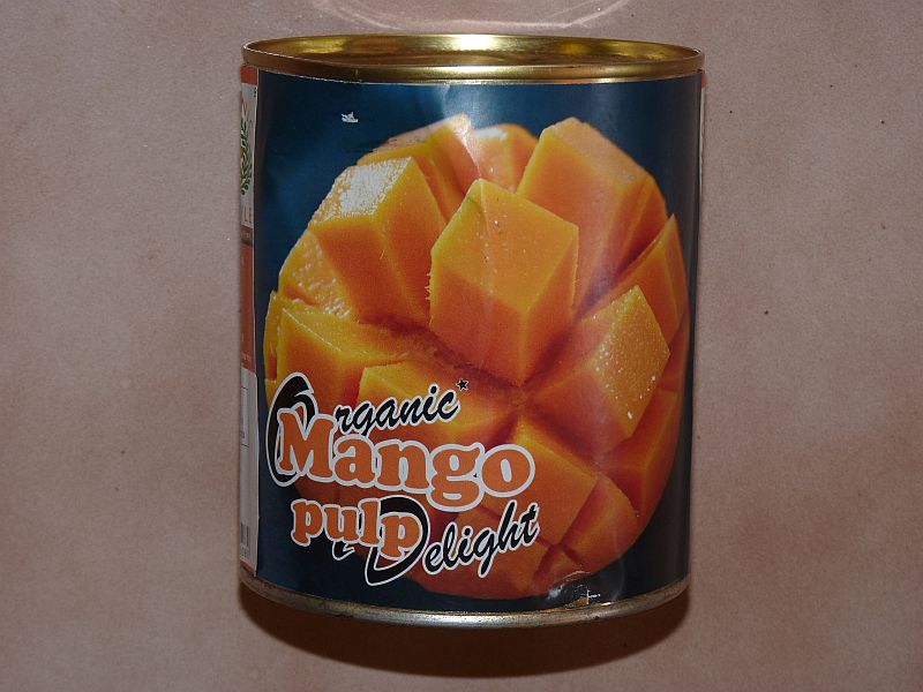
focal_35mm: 117
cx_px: 462
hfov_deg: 16.8
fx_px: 3120
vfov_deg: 12.7
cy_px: 346
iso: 100
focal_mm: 20.8
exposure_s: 1/40
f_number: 3.6
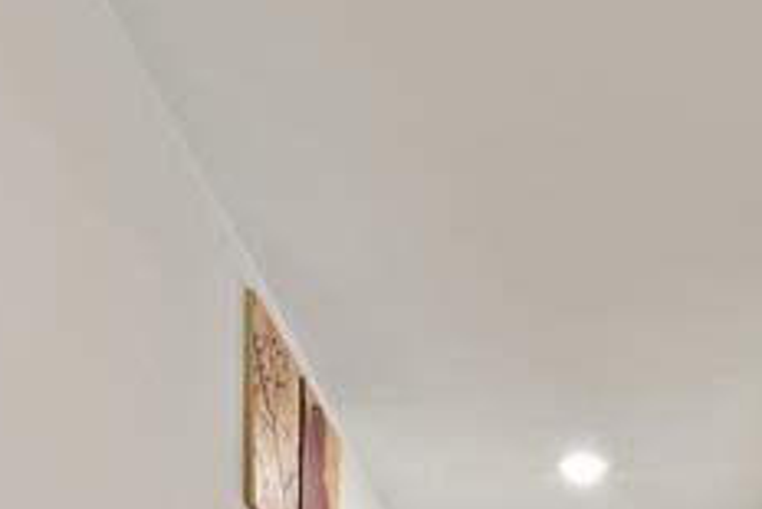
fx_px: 1122
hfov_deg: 36.5
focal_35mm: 53
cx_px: 581
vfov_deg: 19.1
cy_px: 929
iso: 640
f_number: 9
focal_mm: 12
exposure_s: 1
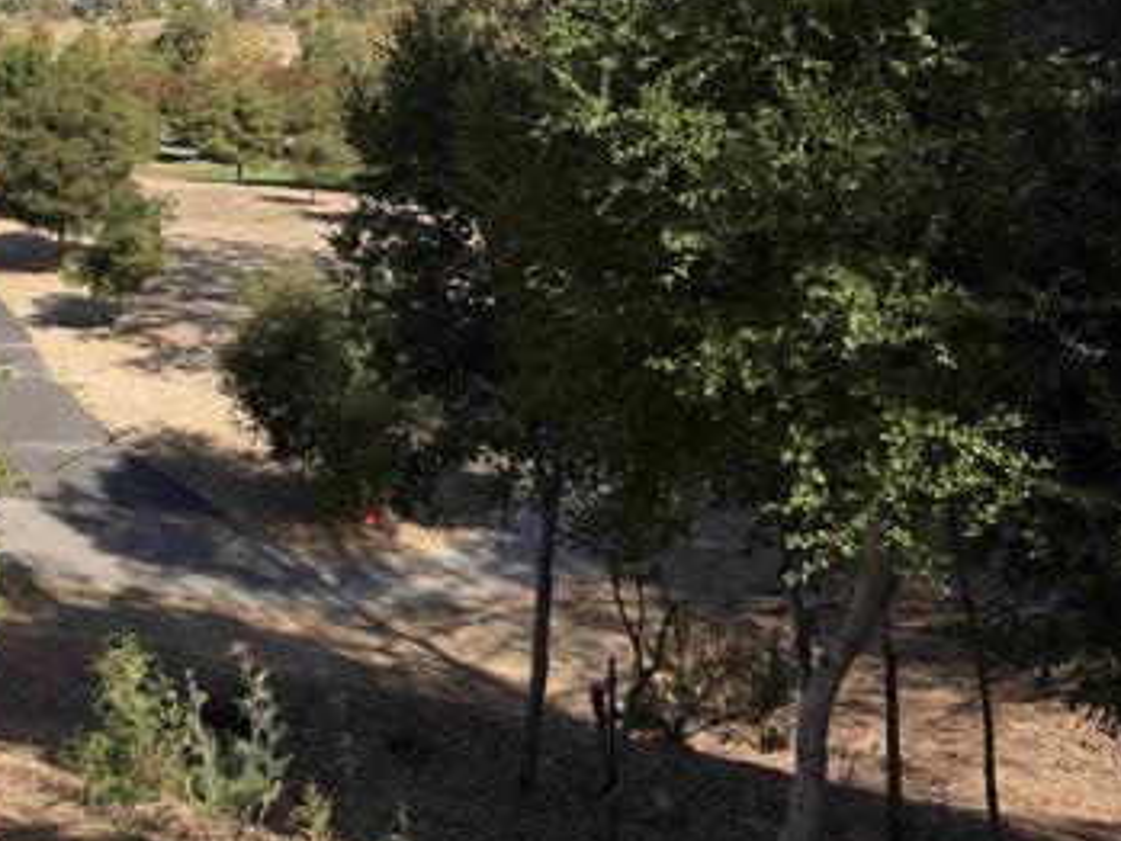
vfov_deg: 32.6
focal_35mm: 44
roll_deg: -0.6
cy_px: 266
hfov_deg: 40.4
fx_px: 1425
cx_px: 161
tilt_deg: -11.1
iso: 64
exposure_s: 1/3096
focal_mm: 6.93
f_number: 1.8
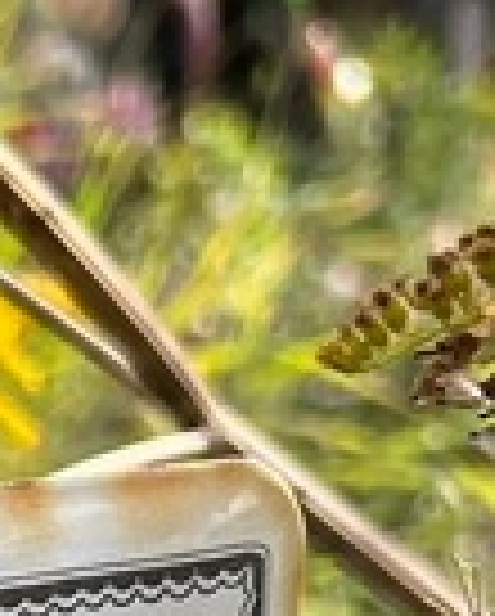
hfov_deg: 9.7
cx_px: -495
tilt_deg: -25.0
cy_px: 1111
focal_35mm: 148
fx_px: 2704
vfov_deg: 12.0
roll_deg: +0.8
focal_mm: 5.7
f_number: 1.5
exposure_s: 1/1252
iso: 50
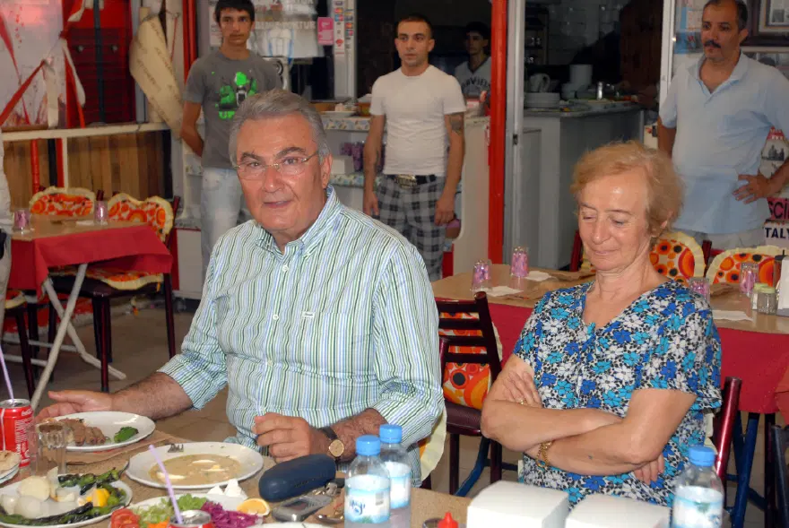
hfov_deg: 37.8
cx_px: 394
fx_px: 1152
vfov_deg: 25.8
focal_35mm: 52
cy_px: 264
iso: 400
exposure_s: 1/60
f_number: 4
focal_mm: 35
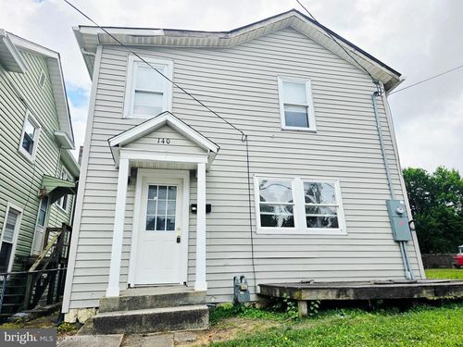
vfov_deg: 58.9
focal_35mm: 23
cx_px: 232
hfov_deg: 73.9
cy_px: 174
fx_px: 308
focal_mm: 6.3
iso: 12
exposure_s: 1/1429
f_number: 1.7
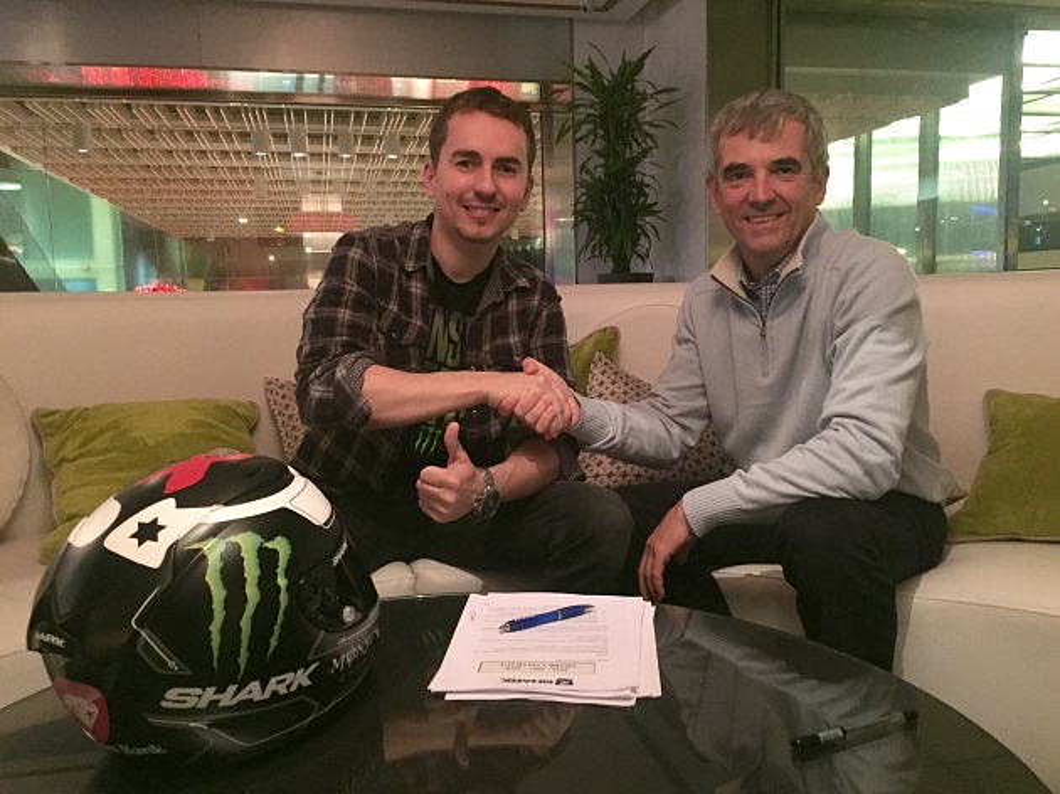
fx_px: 888
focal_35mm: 29
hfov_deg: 61.7
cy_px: 397
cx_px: 530
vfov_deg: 48.2
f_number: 2.2
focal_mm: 4.15
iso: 320
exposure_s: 1/15
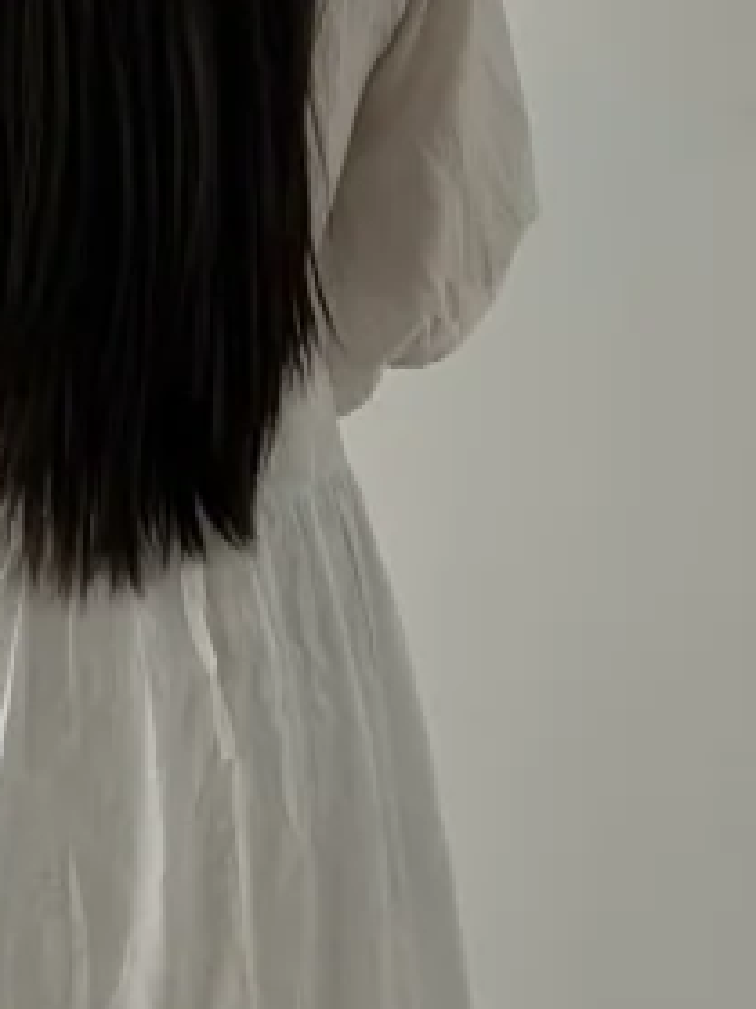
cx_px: -170
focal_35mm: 248
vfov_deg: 7.9
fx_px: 7227
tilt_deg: -0.9
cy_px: -188
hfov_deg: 6.0
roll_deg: +0.5
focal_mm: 6.76
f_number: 1.78
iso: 80
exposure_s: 1/121
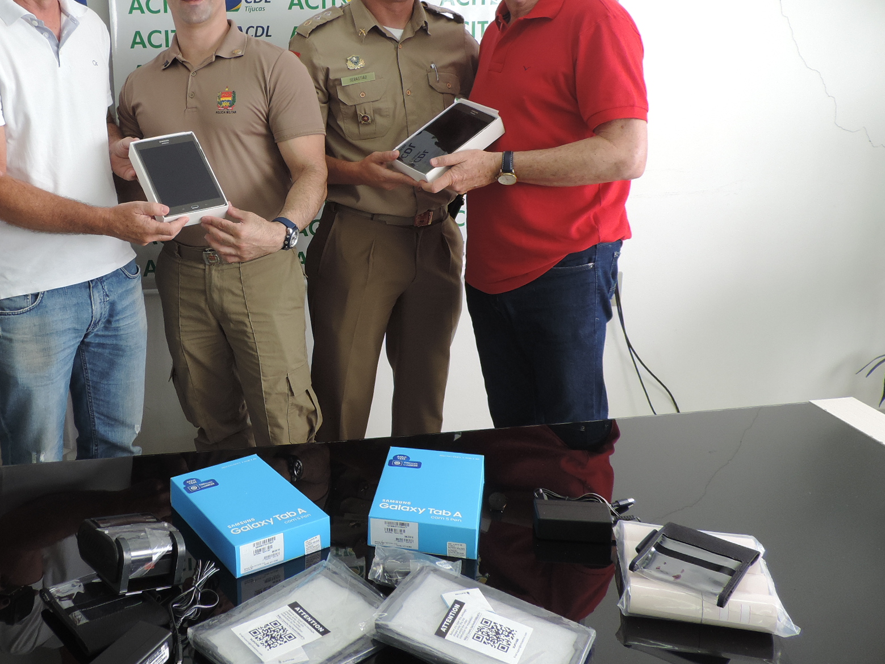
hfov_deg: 51.2
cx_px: 264
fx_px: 895
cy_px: 218
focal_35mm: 35
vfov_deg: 40.2
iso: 100
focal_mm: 4.3
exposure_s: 1/30
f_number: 3
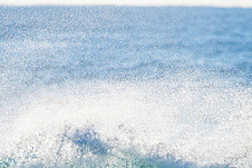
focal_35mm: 1282
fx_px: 8979
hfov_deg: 1.6
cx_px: 123
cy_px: 209
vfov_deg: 1.1
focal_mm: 500
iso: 180
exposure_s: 1/2000
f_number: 5.6
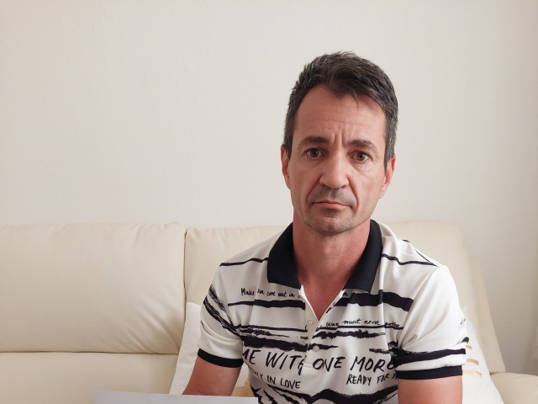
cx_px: 269
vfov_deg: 56.8
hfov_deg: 71.6
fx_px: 373
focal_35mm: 24
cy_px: 202
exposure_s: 1/50
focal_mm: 5.23
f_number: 1.8
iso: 250
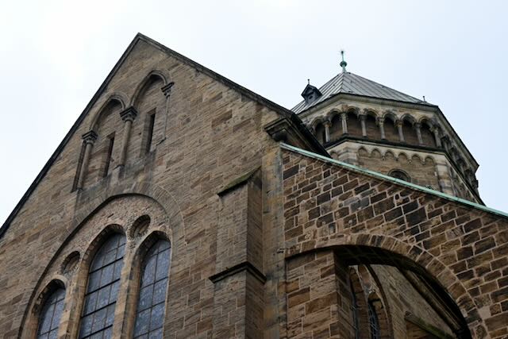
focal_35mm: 54
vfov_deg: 25.1
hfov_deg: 36.9
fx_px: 762
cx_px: 254
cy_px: 170
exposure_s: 1/200
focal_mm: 36
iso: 100
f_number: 7.1
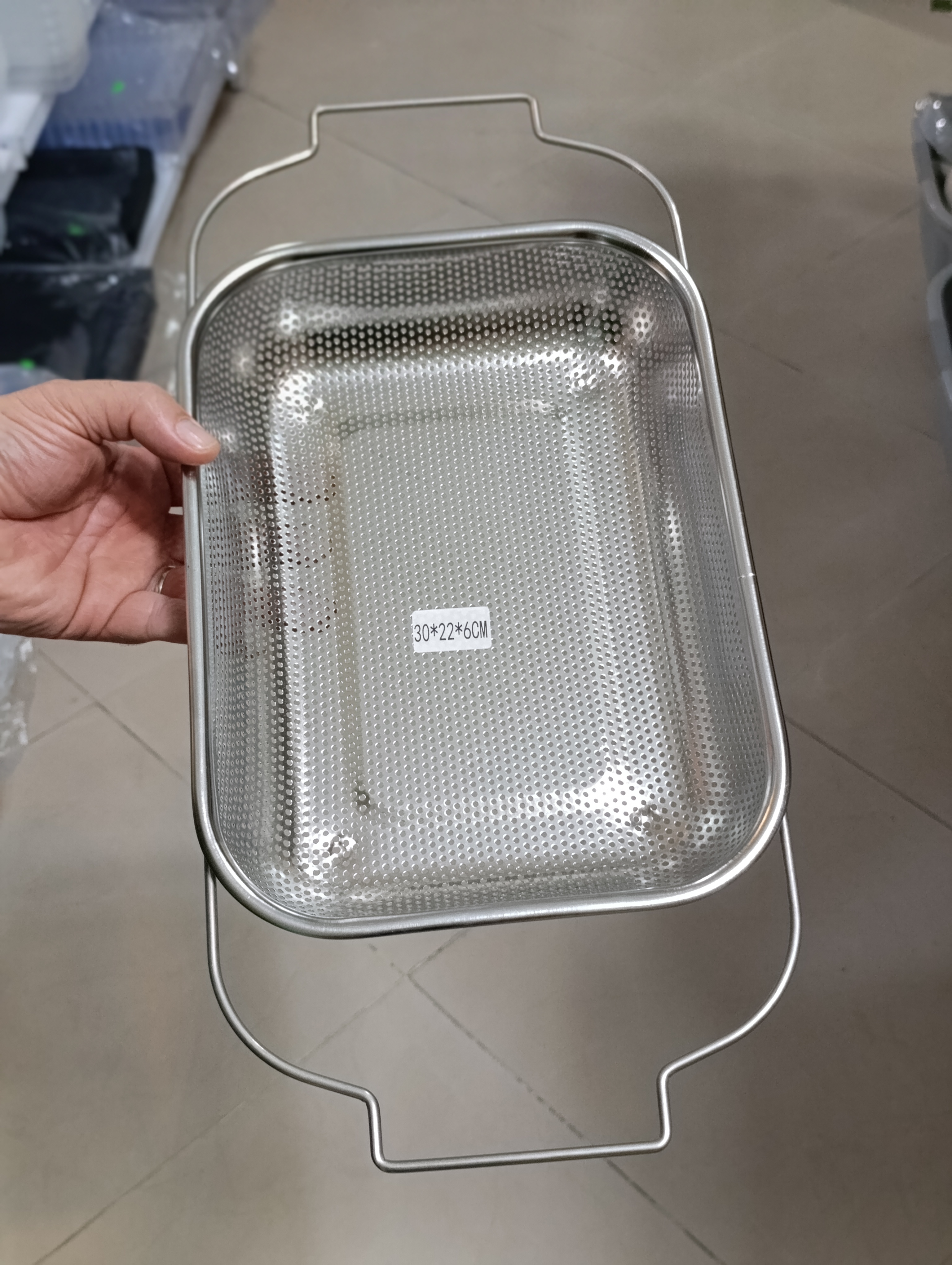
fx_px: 1683
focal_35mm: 46
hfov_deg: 31.6
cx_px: 476
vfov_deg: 41.2
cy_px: 632
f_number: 1.6
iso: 800
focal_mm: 6.14
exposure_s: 1/50
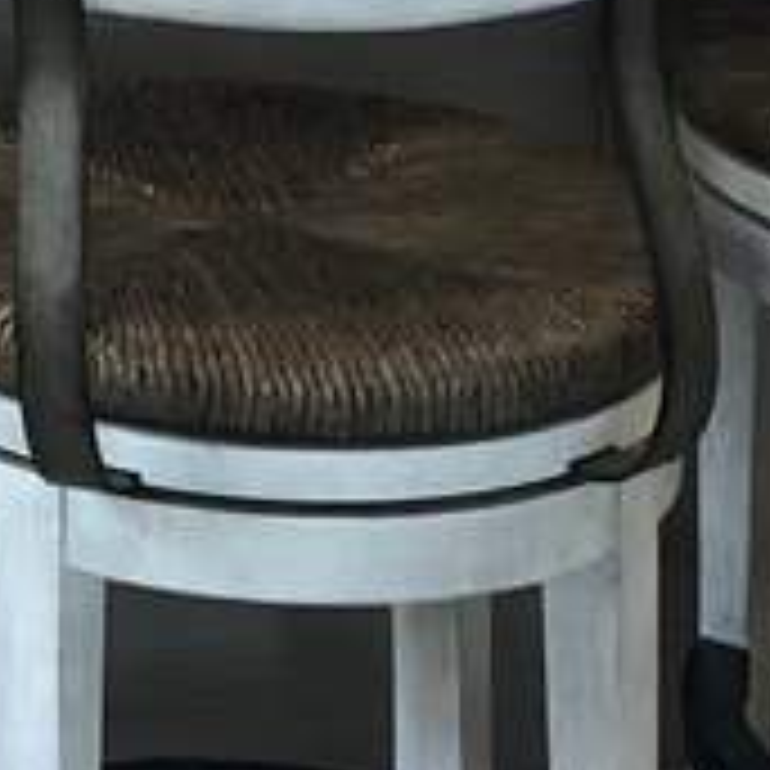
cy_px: -1144
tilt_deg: -3.9
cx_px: -603
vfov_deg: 9.0
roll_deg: +0.1
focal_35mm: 174
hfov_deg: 9.6
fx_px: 4379
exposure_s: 1/20
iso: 40
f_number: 1.8
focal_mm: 3.99
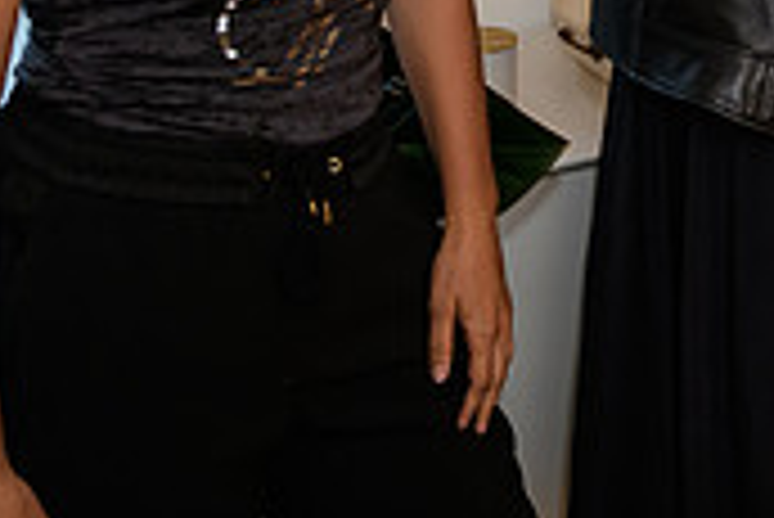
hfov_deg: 24.0
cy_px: -336
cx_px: 760
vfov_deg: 15.2
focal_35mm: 81
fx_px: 1743
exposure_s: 1/125
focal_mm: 24
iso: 800
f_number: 3.2
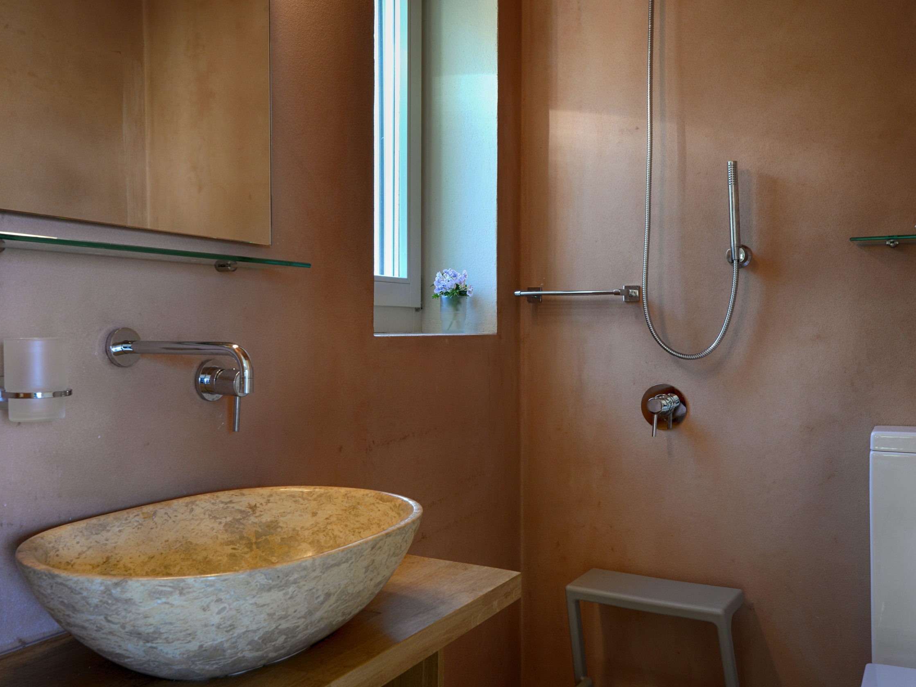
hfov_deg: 55.3
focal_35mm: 33
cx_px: 445
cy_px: 342
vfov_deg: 42.9
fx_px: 873
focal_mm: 30
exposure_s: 1/3
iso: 100
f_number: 11
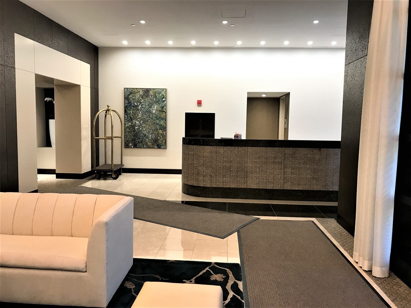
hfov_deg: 63.4
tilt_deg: -5.4
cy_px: 154
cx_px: 206
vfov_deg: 49.7
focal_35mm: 28
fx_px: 332
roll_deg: -0.6
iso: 40
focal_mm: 3.99
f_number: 1.8
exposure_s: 1/30
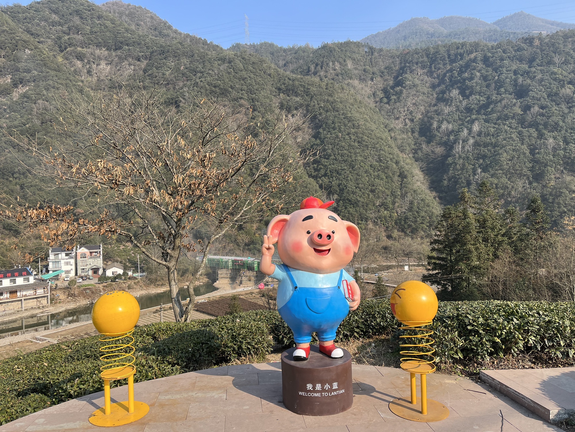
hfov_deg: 67.3
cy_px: 216
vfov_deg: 53.1
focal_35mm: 26
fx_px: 432
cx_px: 288
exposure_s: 1/1695
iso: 50
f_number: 1.6
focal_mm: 5.1
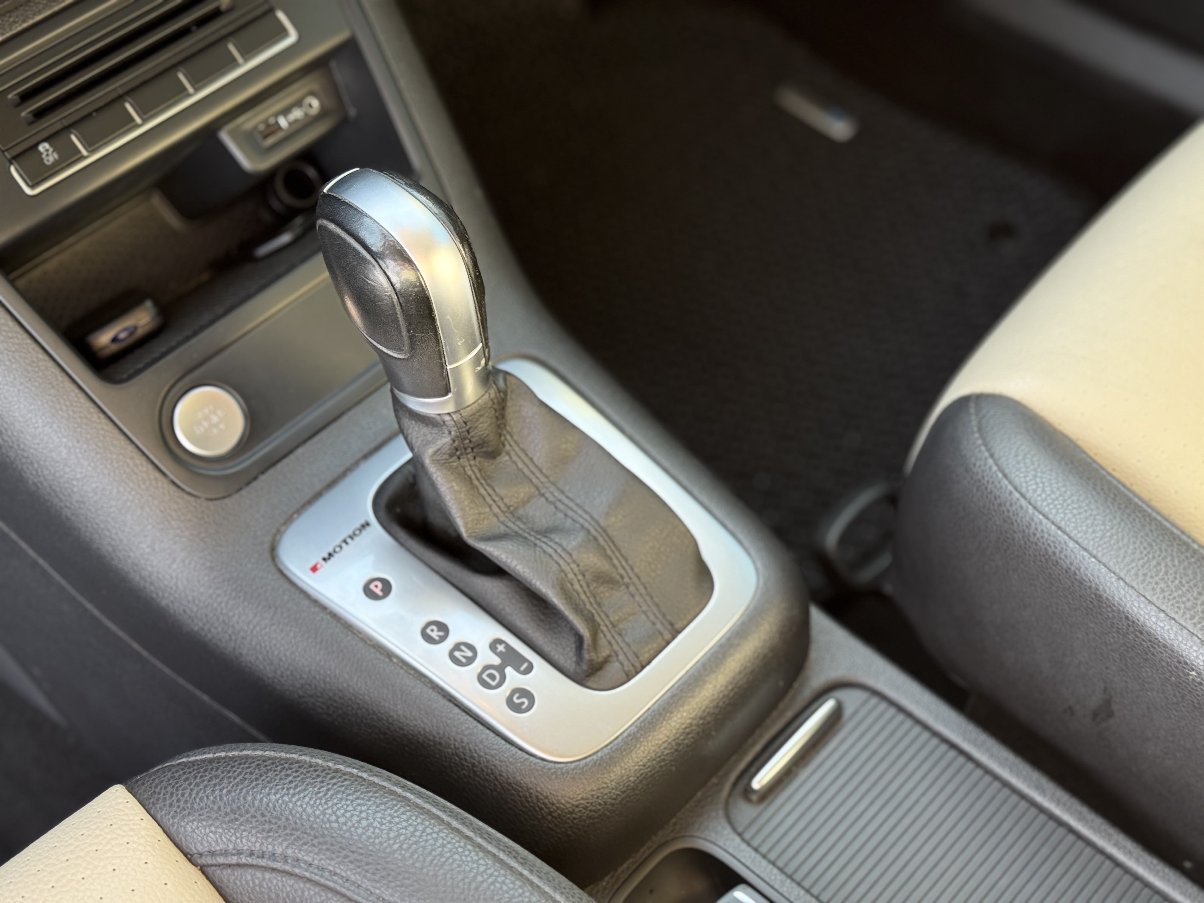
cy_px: 452
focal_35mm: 48
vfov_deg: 30.3
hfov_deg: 39.7
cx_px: 602
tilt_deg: -50.6
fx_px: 1670
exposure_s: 1/115
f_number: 1.78
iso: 100
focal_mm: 6.76
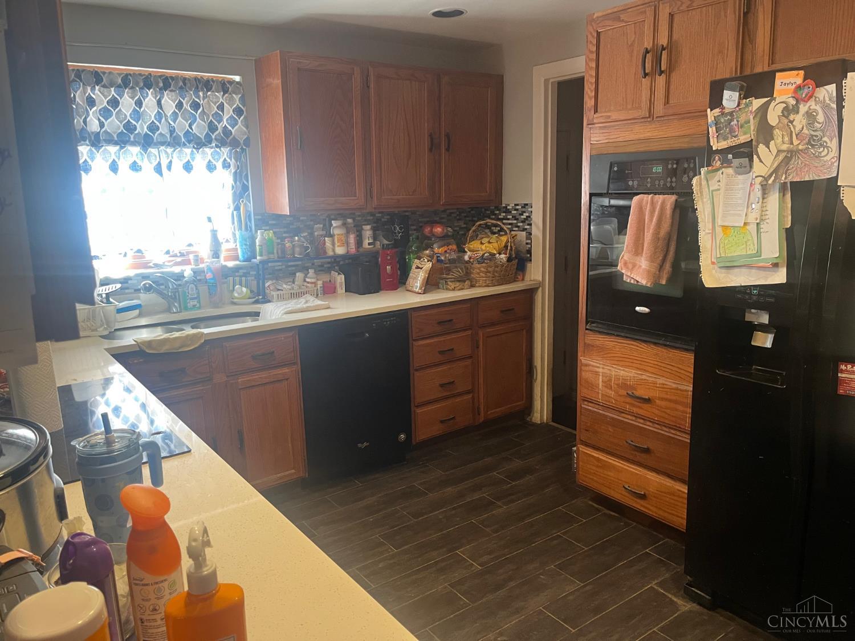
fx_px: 642
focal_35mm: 26
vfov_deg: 53.1
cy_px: 320
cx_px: 428
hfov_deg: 67.3
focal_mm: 5.1
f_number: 1.6
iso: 250
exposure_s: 1/60
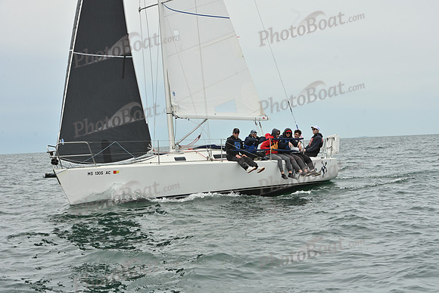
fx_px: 1122
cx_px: 220
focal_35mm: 92
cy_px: 146
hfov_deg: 22.1
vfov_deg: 14.9
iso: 320
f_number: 11
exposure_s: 1/1000
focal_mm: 92
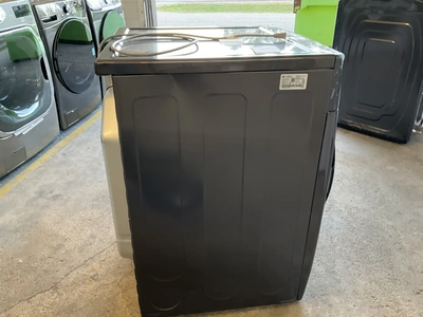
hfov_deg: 61.7
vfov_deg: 48.2
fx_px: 354
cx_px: 212
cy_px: 158
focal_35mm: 29
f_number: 1.8
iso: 200
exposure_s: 1/40
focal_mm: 3
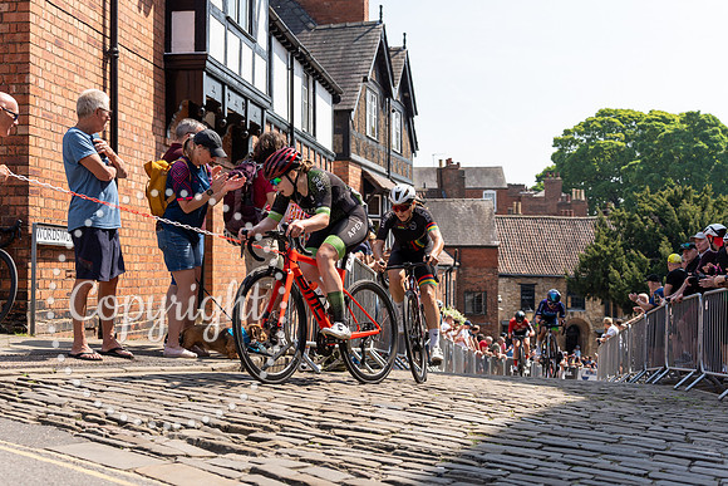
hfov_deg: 40.5
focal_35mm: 49
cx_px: 301
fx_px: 982
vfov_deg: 27.8
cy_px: 253
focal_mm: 38
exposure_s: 1/2500
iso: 160
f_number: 3.5
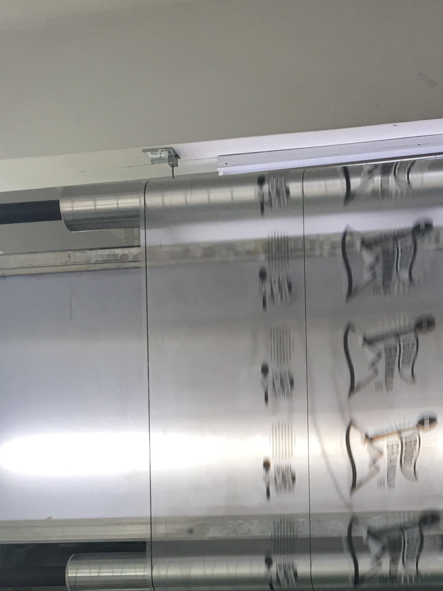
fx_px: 1109
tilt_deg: +6.2
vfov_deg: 28.8
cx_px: 394
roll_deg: +0.0
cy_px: 522
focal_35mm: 65
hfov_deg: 22.1
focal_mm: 4.15
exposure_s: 1/33
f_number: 2.2
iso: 25
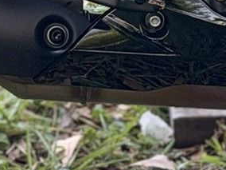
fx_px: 2259
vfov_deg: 4.2
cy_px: -297
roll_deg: +0.4
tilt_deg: -11.4
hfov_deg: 5.7
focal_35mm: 346
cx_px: -111
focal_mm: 6.76
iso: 100
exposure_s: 1/693
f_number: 1.78
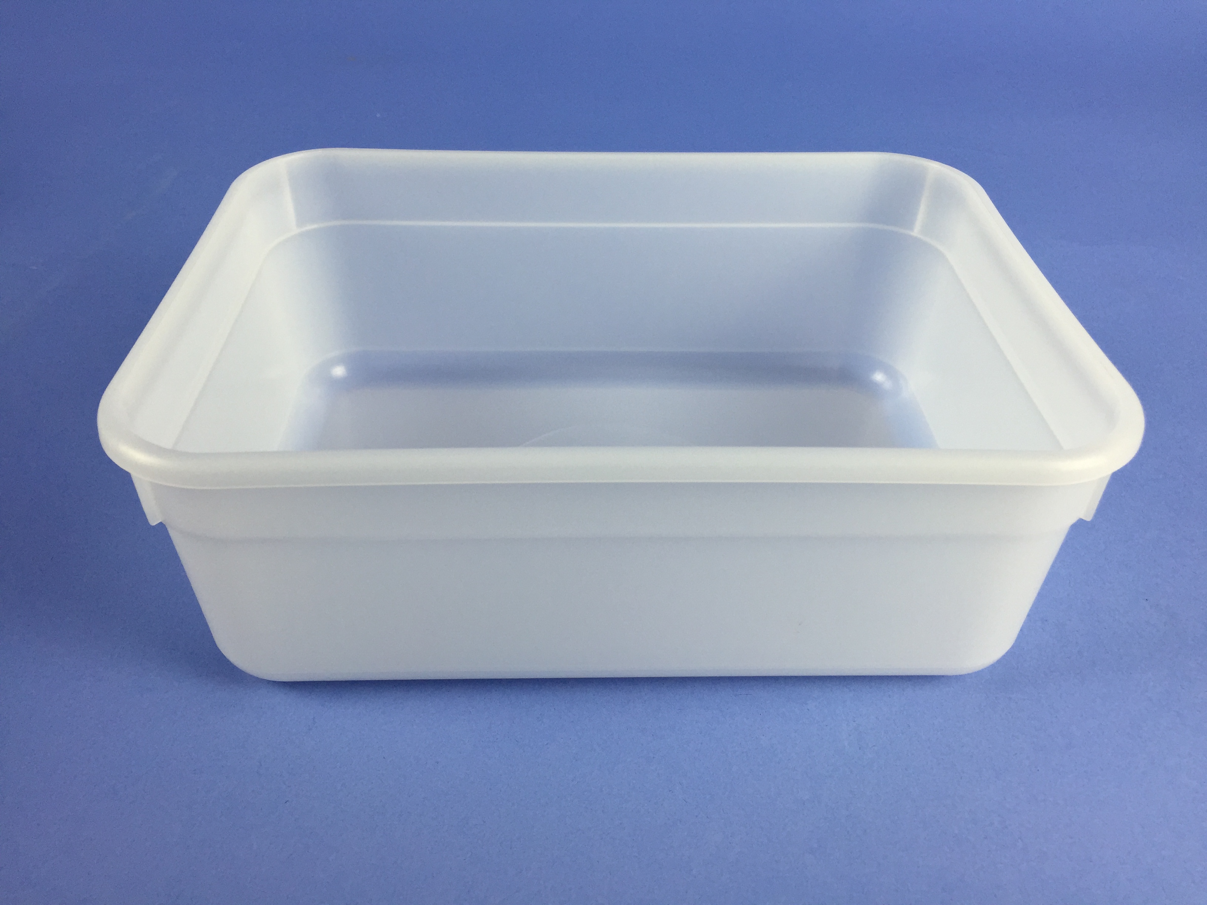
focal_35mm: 29
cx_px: 604
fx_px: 1011
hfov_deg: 61.7
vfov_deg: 48.2
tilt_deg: -37.9
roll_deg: +0.1
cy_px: 452
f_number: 2.2
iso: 50
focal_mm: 4.15
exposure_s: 1/100
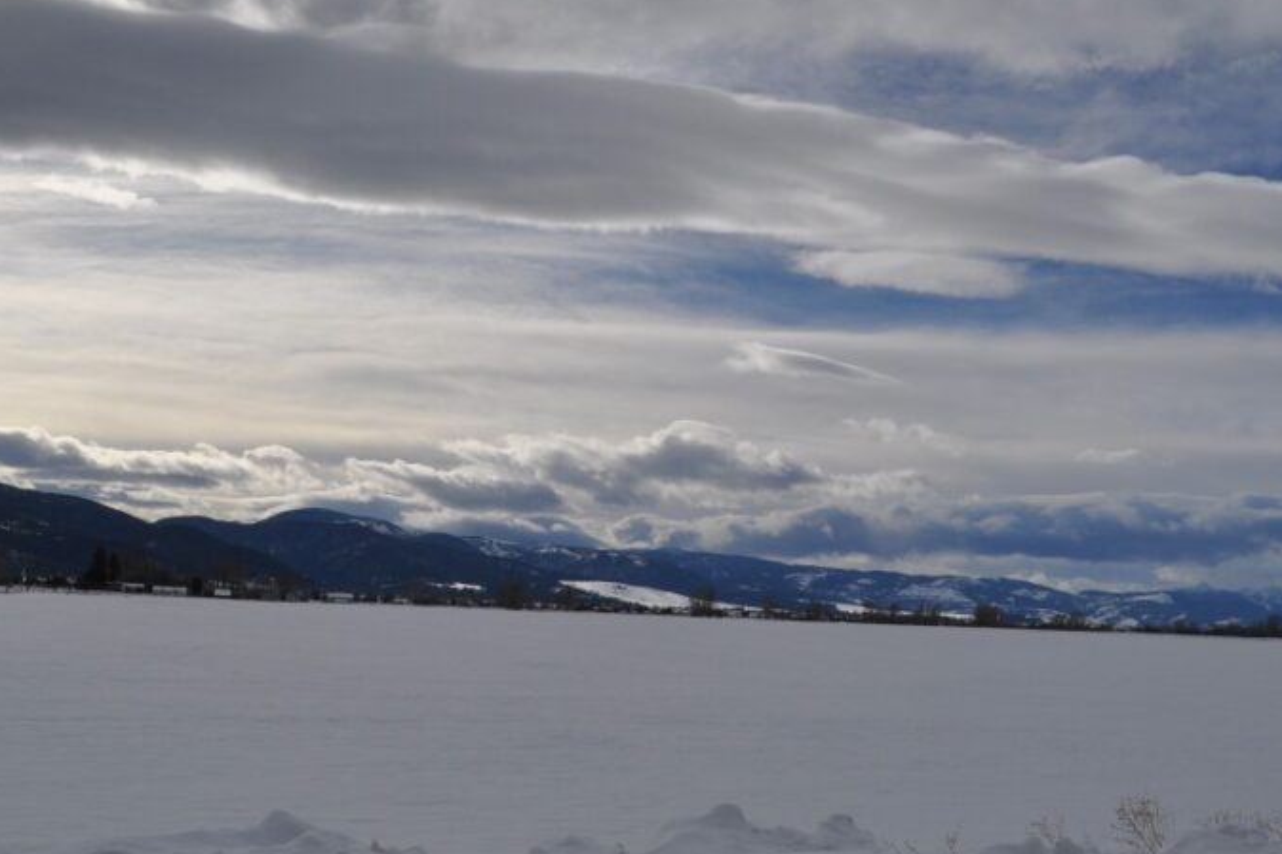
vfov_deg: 32.6
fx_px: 1460
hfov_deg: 47.4
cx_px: 599
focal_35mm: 41
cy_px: 451
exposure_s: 1/800
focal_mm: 18
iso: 200
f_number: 14
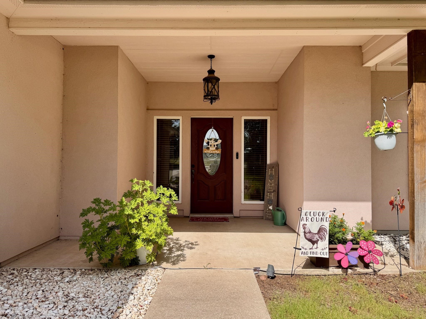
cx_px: 213
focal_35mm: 24
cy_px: 160
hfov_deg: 71.6
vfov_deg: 56.8
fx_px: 295
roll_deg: -0.7
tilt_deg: +1.5
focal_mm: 6.76
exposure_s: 1/2415
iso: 80
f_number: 1.78
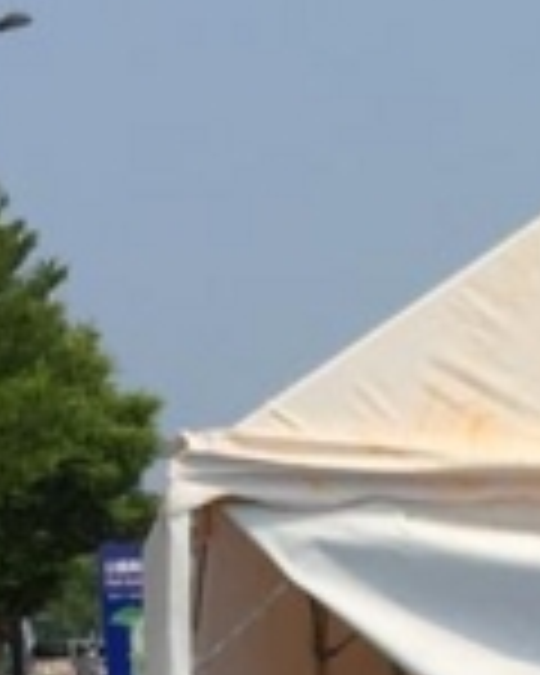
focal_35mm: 193
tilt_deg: -5.9
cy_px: 1058
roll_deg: +1.4
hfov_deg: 7.7
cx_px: 1076
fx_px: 3856
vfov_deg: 9.7
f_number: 2.2
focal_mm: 4.15
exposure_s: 1/2326
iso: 32
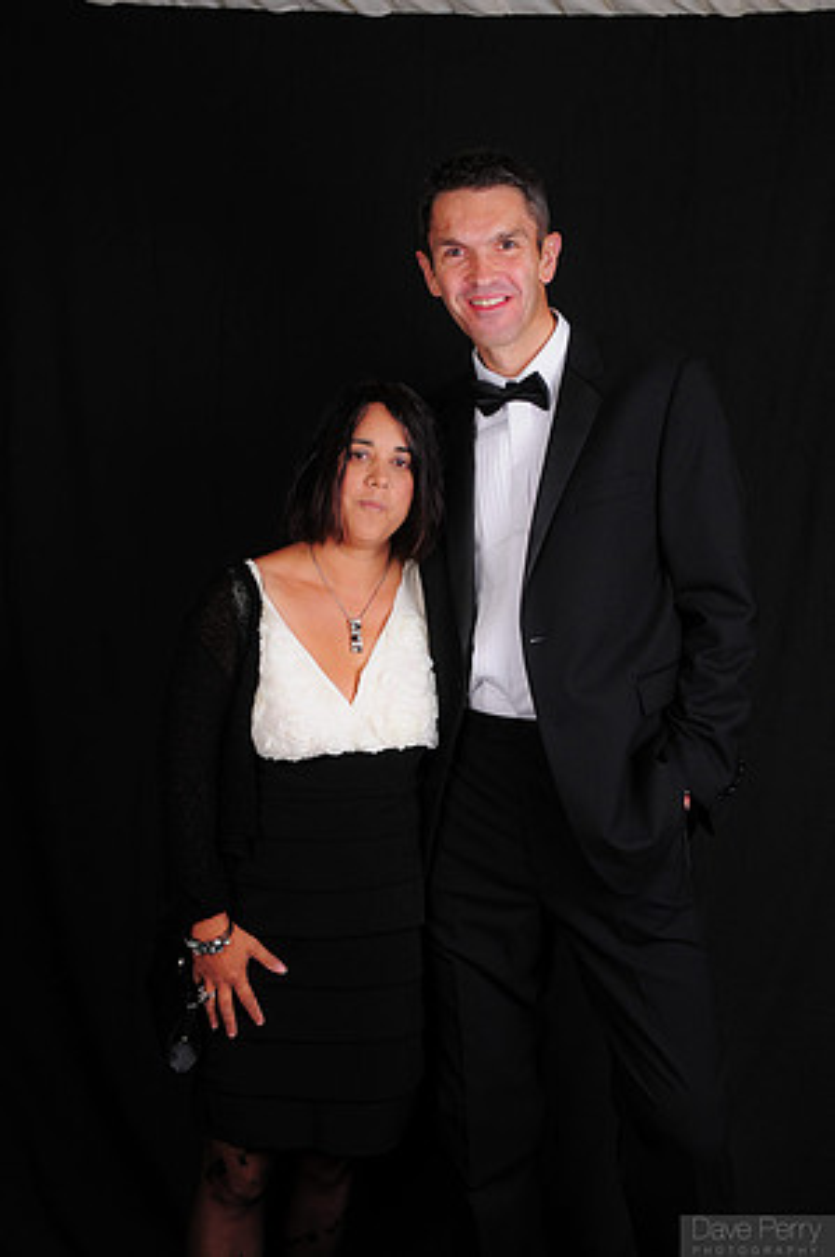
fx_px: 1621
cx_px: 418
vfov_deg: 42.4
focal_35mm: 46
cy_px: 628
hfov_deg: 28.9
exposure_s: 1/125
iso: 200
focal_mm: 31
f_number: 8
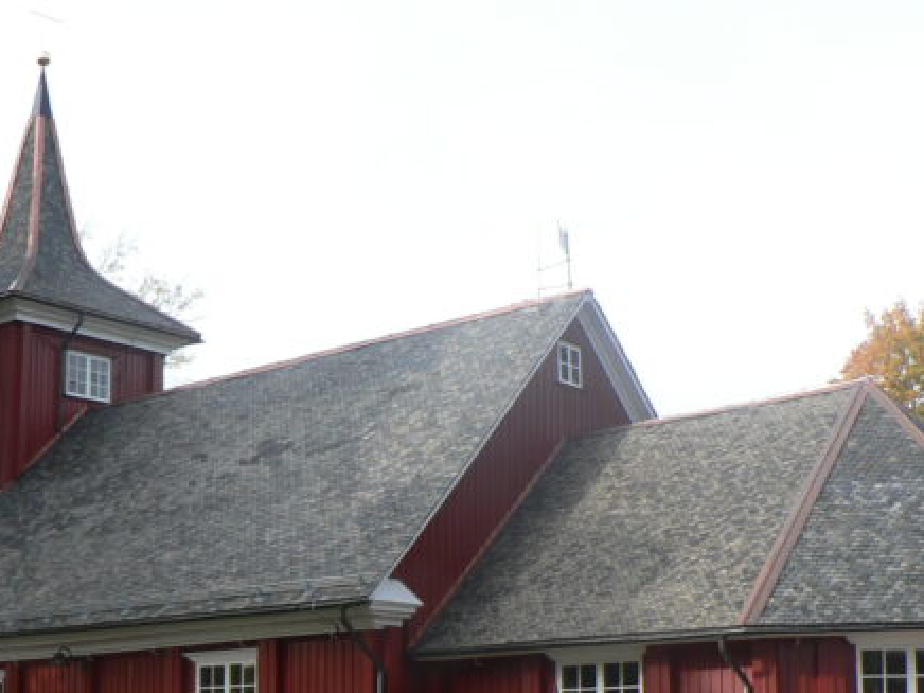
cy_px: 517
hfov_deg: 29.1
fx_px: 1762
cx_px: 290
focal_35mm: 66
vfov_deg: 22.1
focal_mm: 6
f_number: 4
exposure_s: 1/160
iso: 80
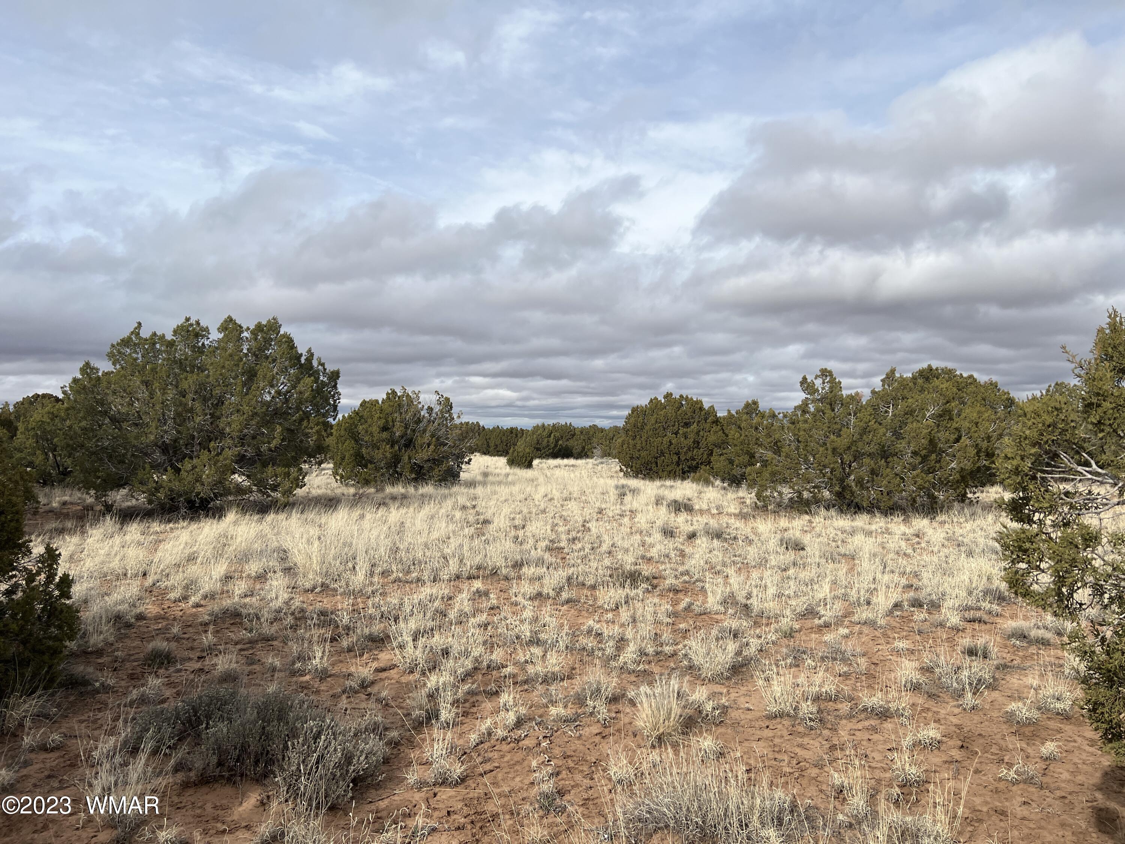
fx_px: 845
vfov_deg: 53.1
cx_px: 562
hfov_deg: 67.3
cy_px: 422
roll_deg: -0.9
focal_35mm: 26
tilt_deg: +2.4
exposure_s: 1/7463
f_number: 1.5
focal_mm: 5.7
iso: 50
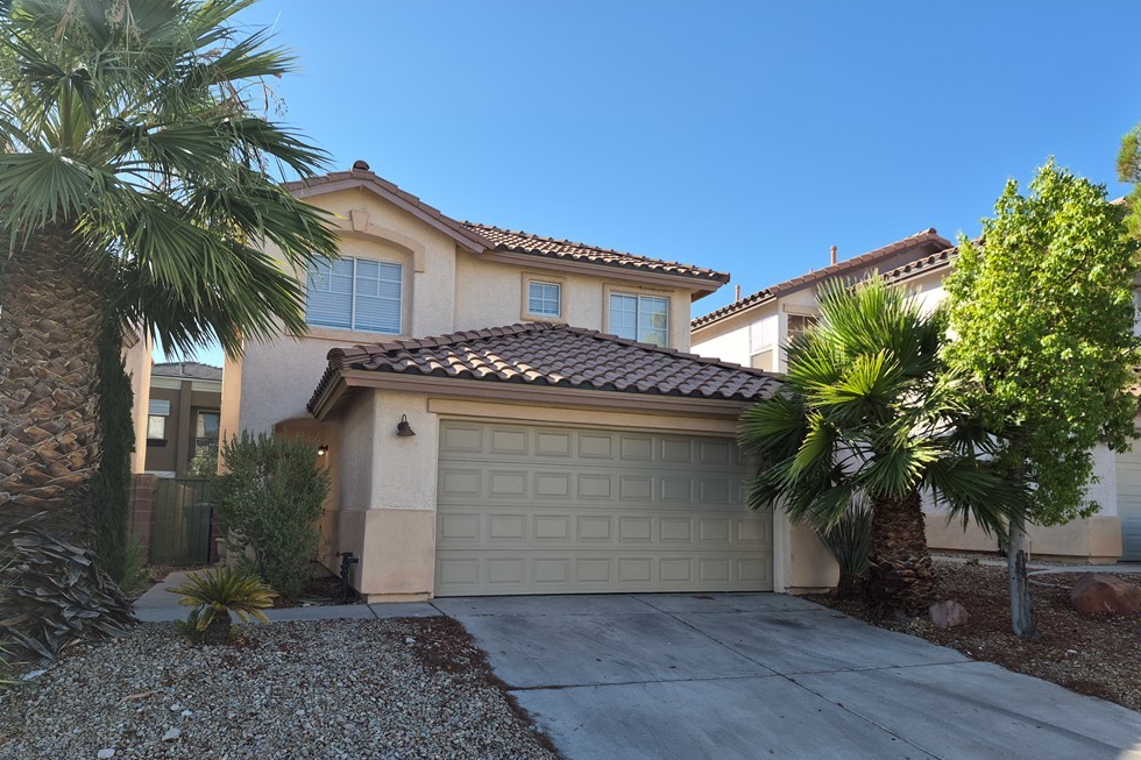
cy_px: 438
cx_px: 590
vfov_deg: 51.1
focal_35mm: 25
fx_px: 792
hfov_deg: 71.5
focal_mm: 5.4
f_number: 1.8
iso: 80
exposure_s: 1/2408
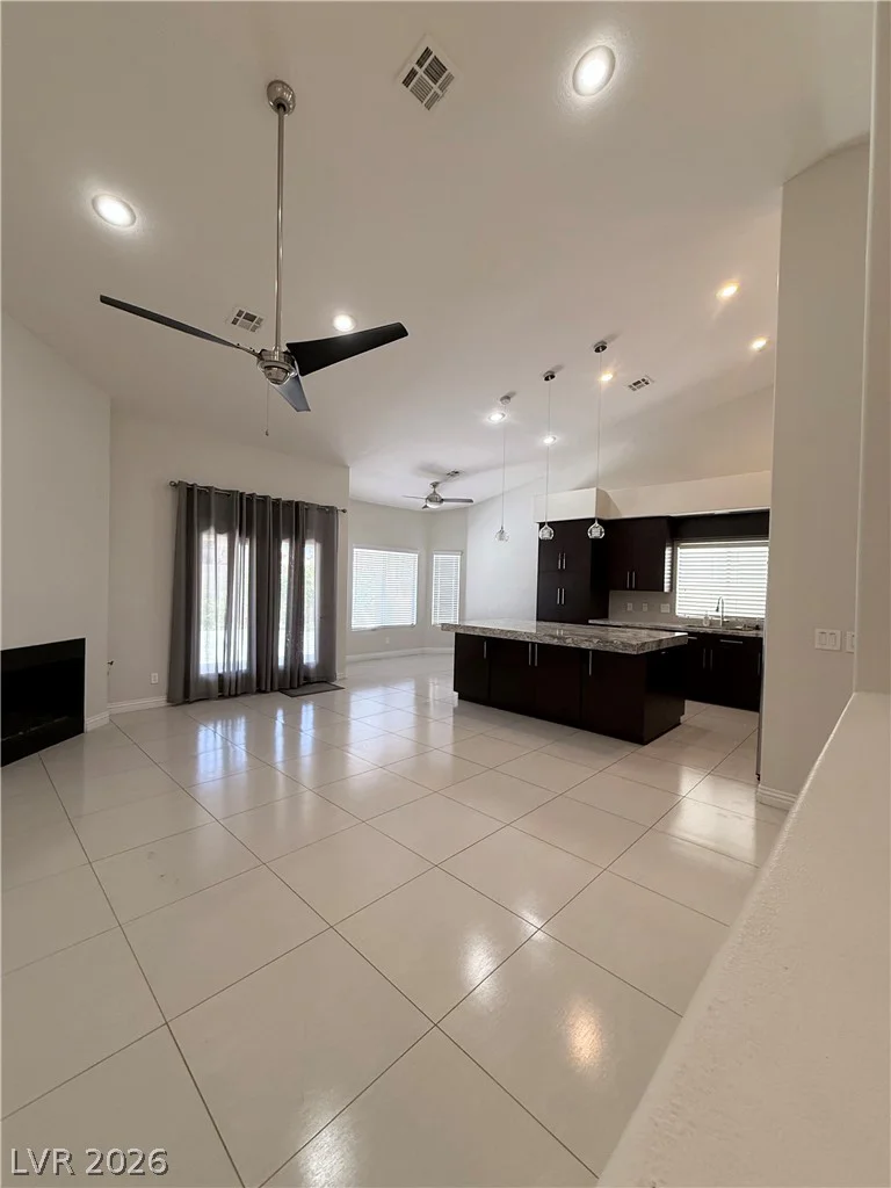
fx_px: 480
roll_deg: -2.0
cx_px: 446
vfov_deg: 102.1
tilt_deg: -1.4
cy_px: 594
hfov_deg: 85.7
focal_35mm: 14
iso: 200
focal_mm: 2.22
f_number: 2.2
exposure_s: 1/120
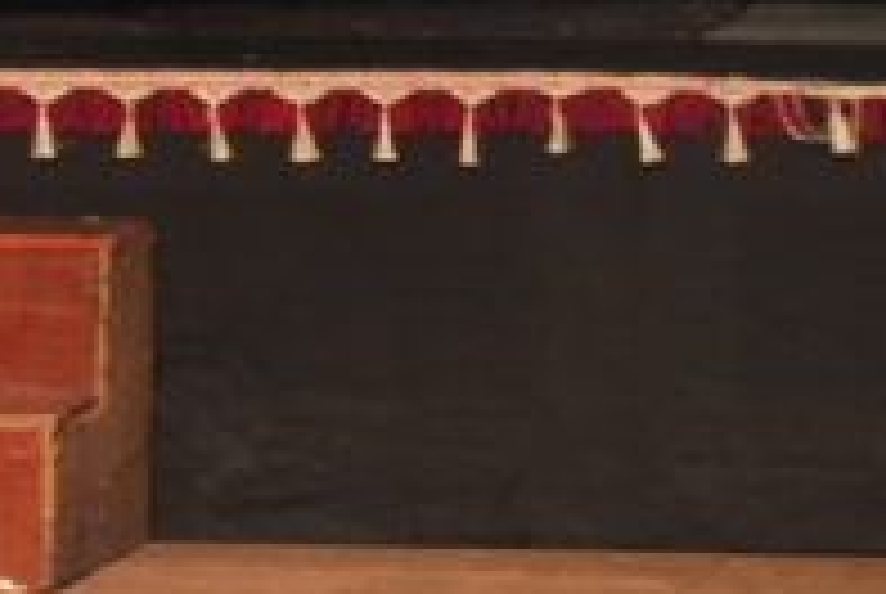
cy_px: -191
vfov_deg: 2.9
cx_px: -1052
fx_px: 11905
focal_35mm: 483
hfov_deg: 4.2
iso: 3200
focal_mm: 93
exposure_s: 1/200
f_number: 6.3
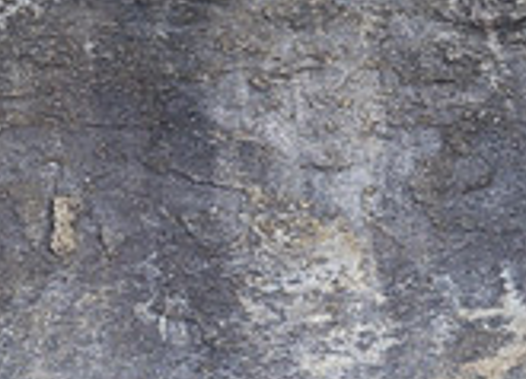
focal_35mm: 259
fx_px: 3882
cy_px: 242
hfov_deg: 7.7
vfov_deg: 5.6
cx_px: -3
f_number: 4
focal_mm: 70
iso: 400
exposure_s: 1/1250
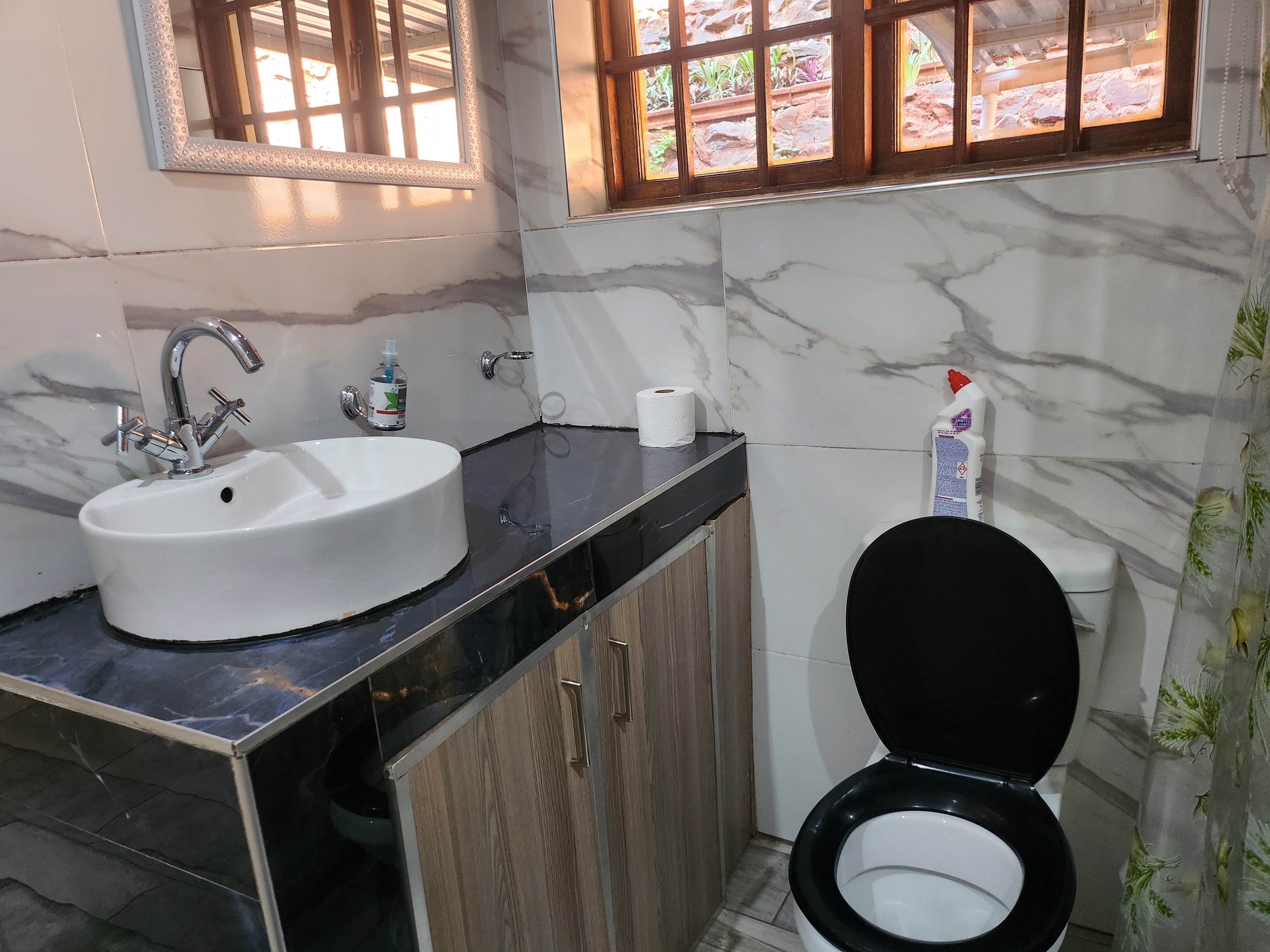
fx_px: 881
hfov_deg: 71.6
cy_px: 476
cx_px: 635
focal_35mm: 24
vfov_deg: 56.8
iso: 640
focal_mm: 5
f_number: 1.8
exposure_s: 1/100
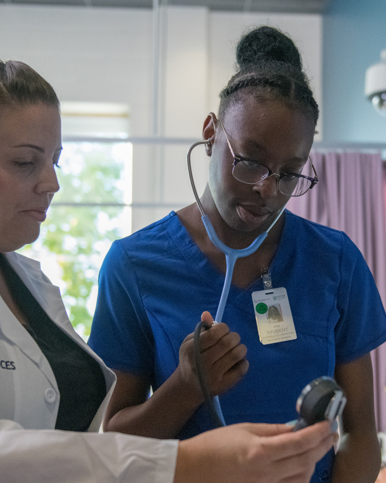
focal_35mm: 65
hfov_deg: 23.4
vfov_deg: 29.1
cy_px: 281
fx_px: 928
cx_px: 248
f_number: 2.8
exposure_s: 1/1250
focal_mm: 35
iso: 3200
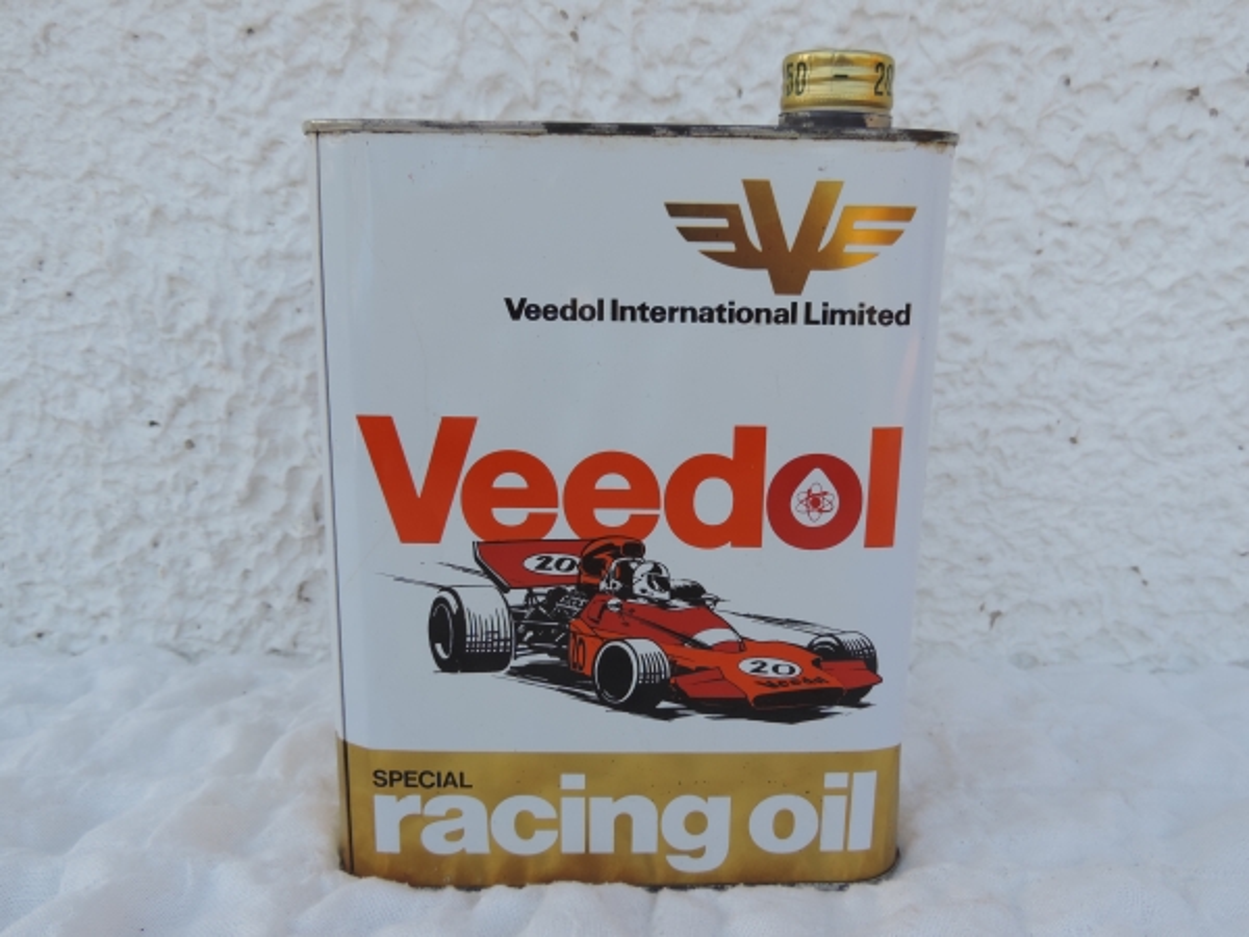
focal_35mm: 30
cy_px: 468
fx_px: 1082
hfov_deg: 60.0
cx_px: 624
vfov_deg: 46.8
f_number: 3.1
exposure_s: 1/200
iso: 80
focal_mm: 5.3
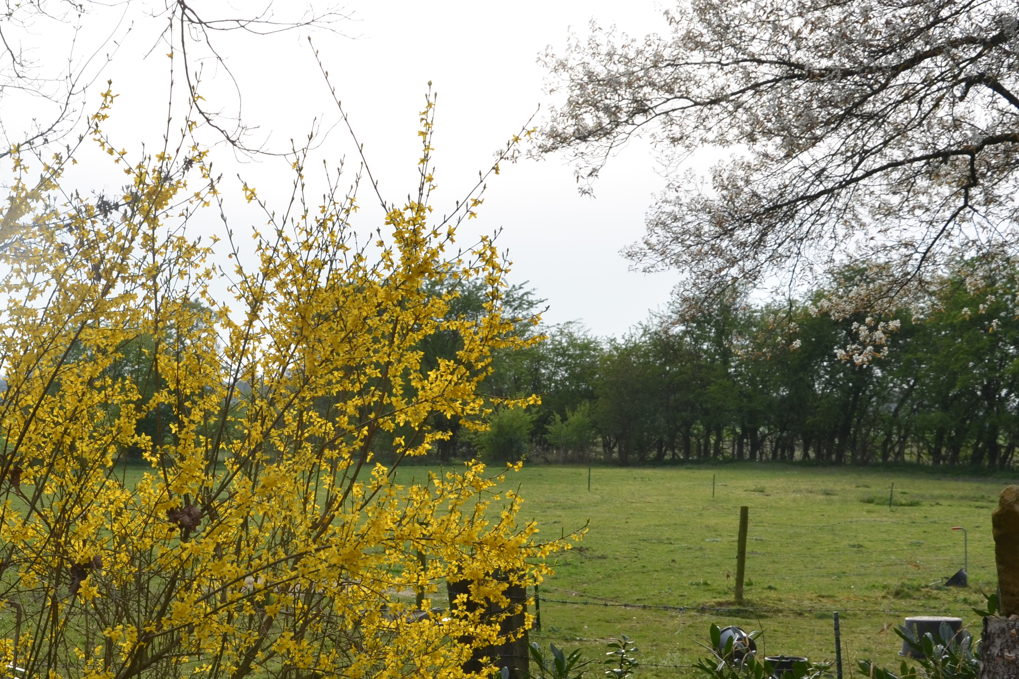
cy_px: 537
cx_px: 274
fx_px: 2349
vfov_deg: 16.3
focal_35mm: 83
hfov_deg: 24.2
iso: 200
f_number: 8
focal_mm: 30
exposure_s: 1/250
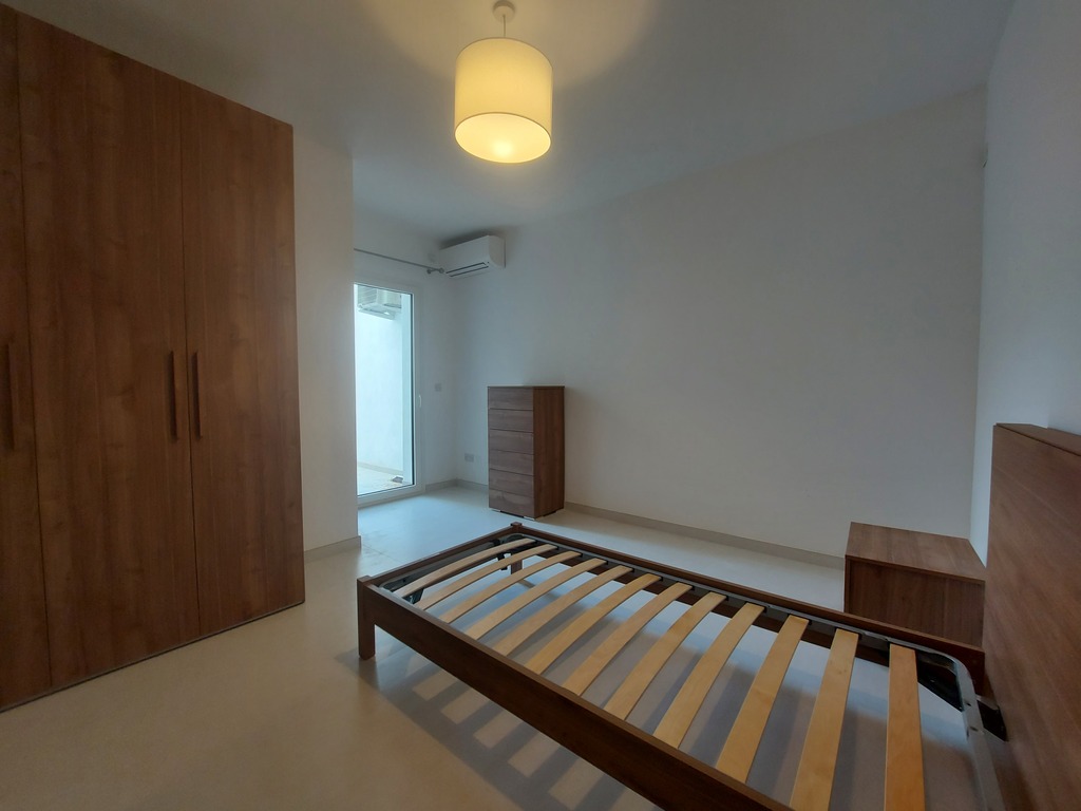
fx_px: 406
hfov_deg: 106.2
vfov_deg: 89.9
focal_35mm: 13
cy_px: 406
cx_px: 540
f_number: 2.2
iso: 64
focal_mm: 1.74
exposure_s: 1/50
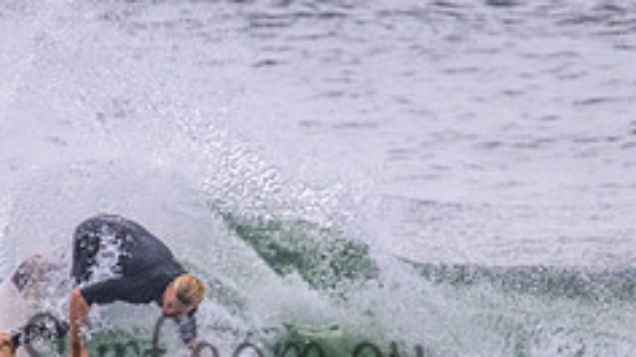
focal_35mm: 2052
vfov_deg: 0.6
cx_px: 140
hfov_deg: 1.1
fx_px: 34586
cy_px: 332
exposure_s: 1/2000
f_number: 11
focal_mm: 800
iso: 2200
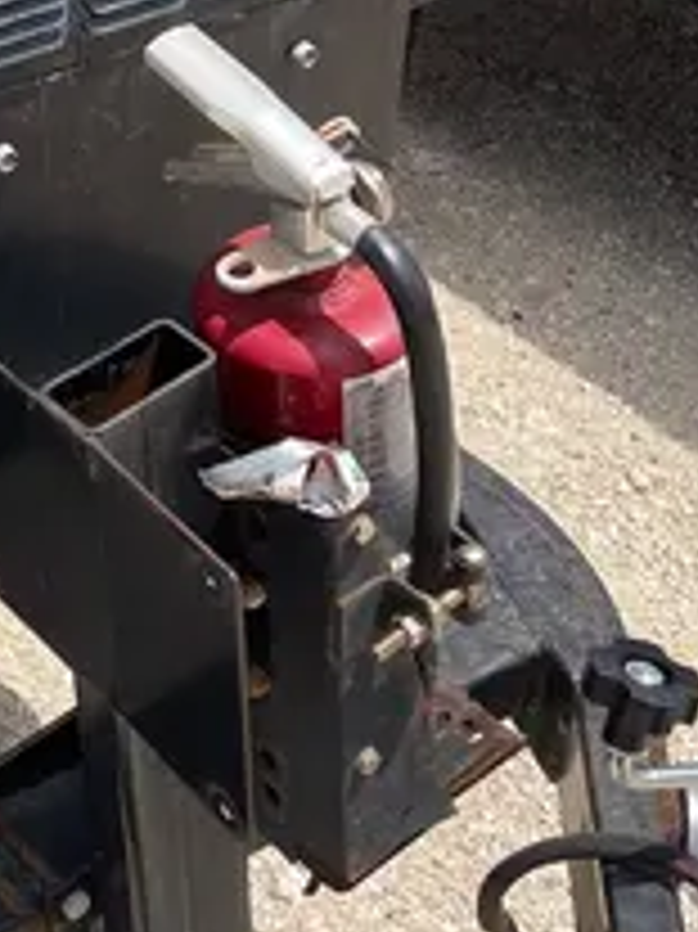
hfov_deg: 14.8
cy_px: -11
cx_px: -383
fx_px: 2476
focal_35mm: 92
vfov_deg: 20.6
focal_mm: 5.1
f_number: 1.6
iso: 50
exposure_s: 1/2632
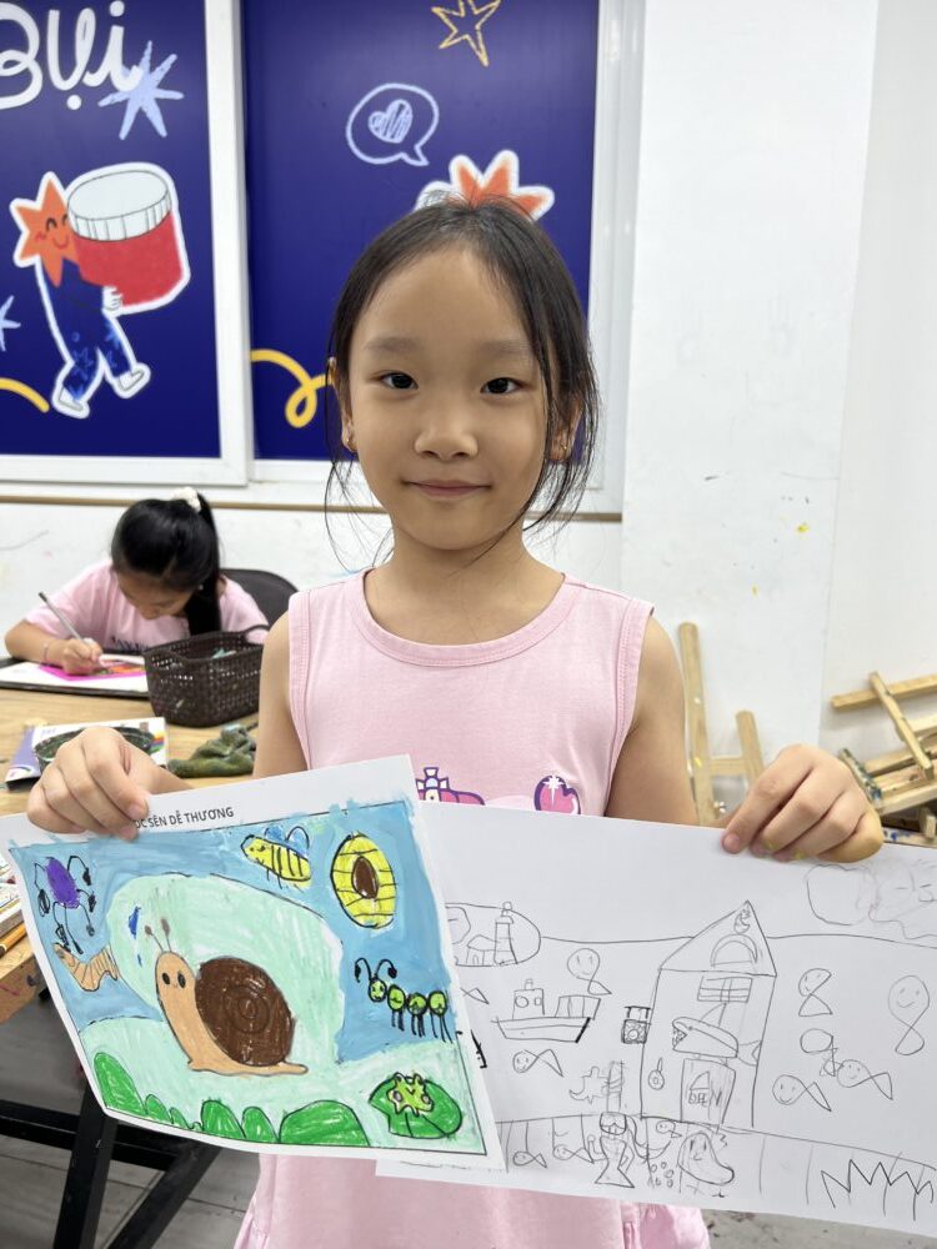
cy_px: 624
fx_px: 938
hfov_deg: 53.1
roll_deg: -0.3
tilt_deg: -10.8
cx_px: 468
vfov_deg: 67.3
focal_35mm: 26
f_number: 1.5
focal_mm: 5.7
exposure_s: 1/102
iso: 32
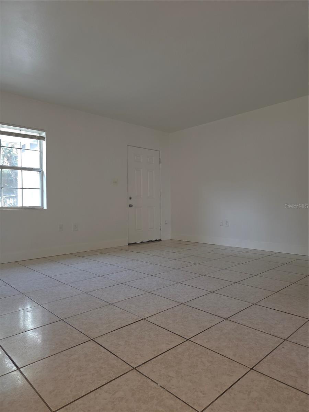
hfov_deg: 58.9
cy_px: 206
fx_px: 274
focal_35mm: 23
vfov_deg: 73.9
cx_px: 154
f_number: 1.7
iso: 200
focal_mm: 6.3
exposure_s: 1/60
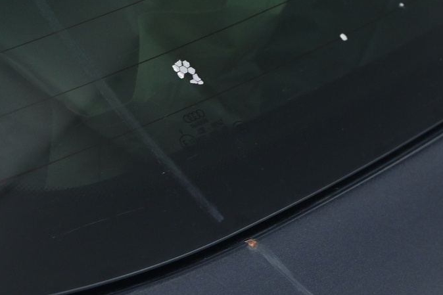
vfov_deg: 12.0
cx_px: 392
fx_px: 1397
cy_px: 267
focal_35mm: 114
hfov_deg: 17.8
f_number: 5
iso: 1000
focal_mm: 31.5
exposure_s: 1/10
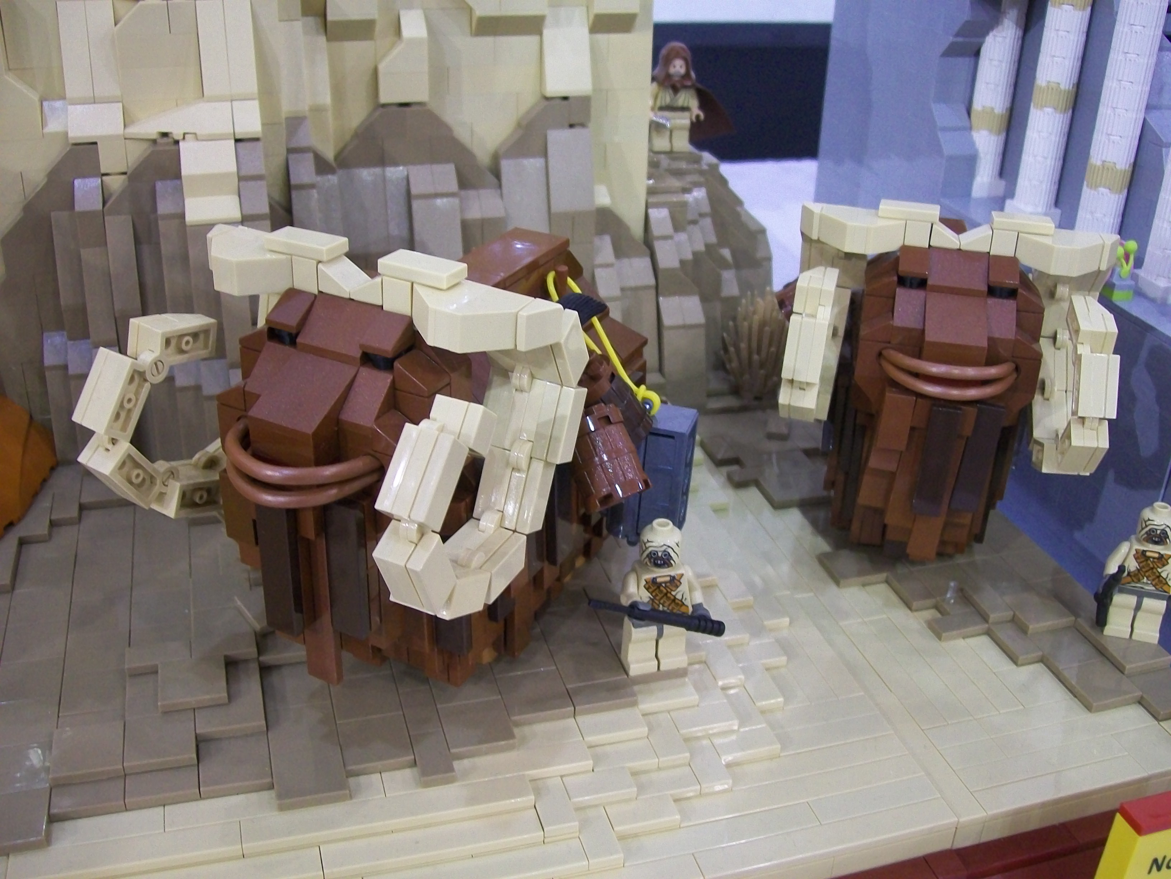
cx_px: 586
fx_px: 1218
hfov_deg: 51.4
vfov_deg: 39.7
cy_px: 440
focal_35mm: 36
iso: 160
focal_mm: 6
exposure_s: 1/10
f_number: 2.7
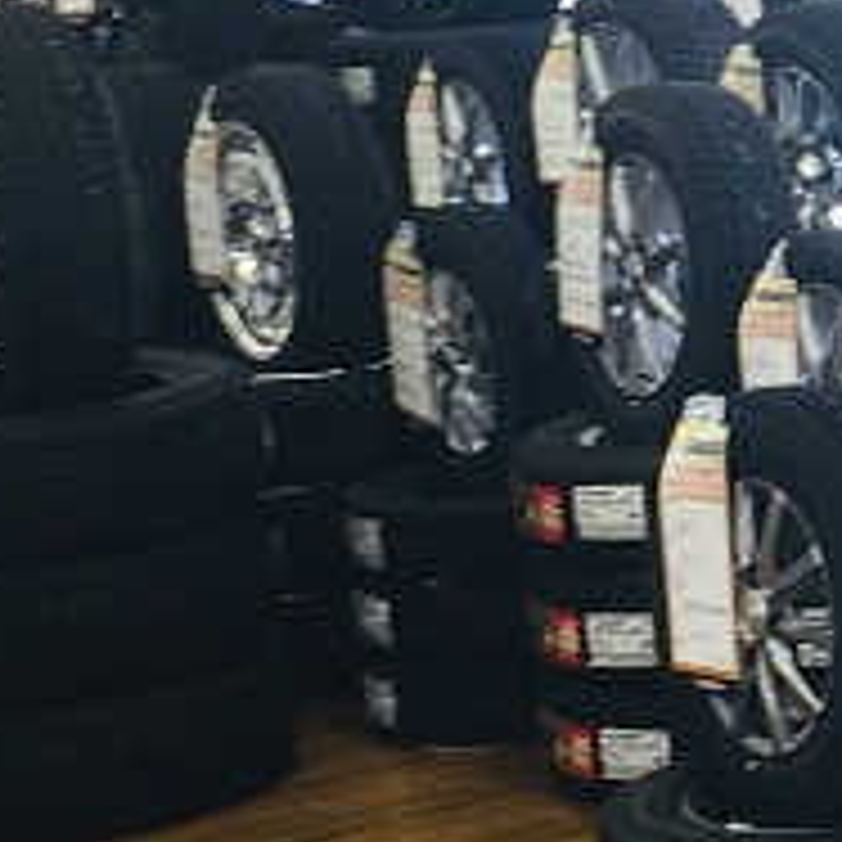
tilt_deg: -11.7
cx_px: 1202
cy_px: 407
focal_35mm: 134
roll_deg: +3.3
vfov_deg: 13.0
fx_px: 3688
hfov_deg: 12.5
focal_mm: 4.15
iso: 32
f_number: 2.2
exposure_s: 1/40
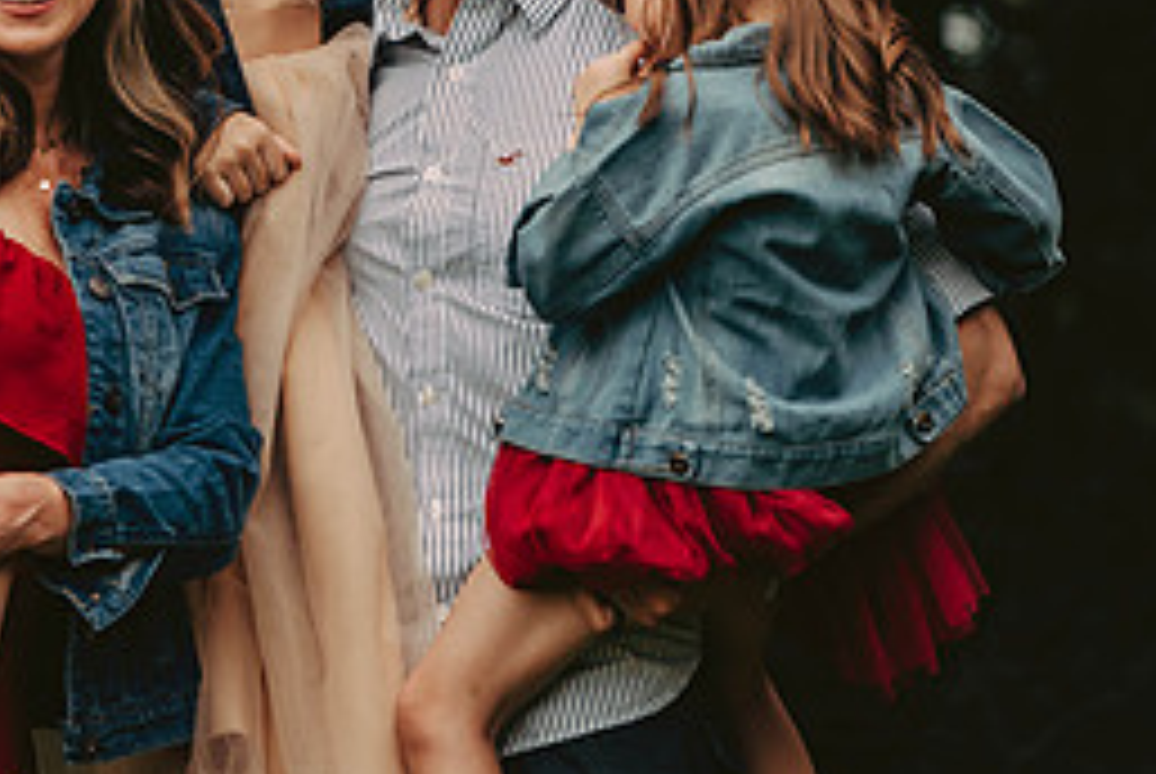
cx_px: 108
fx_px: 9226
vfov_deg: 4.8
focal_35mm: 287
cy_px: 160
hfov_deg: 7.2
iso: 640
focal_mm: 125
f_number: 2.8
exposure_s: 1/1600
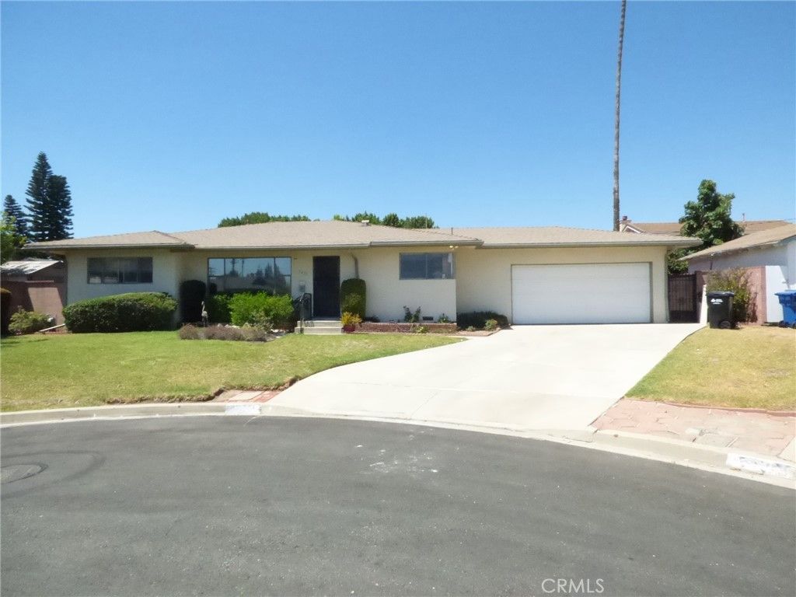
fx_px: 460
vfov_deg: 66.0
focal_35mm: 20
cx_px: 398
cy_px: 298
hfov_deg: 81.7
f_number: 8
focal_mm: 3.58
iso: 1600
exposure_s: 1/2000
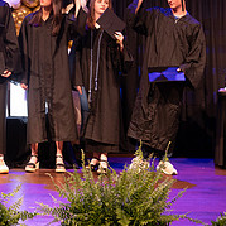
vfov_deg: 19.3
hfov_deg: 19.1
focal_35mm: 88
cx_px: -11
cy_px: 20
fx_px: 650
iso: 1600
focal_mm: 32
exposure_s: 1/200
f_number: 4
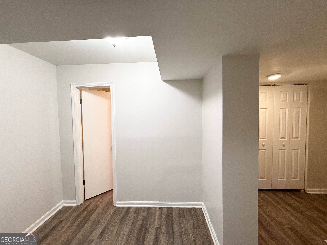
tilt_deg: -3.2
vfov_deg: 85.7
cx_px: 164
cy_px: 122
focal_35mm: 14
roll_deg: +0.4
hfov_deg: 102.1
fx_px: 132
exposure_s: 1/120
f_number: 2.2
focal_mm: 2.22
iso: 200
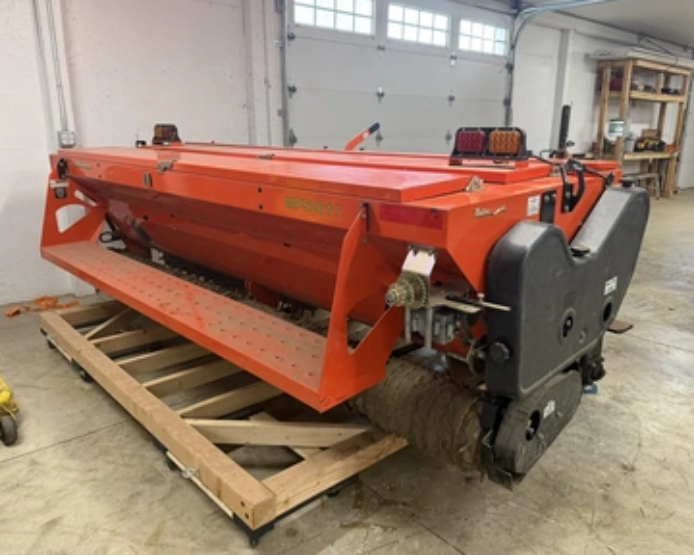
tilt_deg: -15.7
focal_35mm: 26
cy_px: 278
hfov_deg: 66.0
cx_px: 351
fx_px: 534
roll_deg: +1.6
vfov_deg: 54.9
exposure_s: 1/60
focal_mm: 6.76
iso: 250
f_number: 1.78
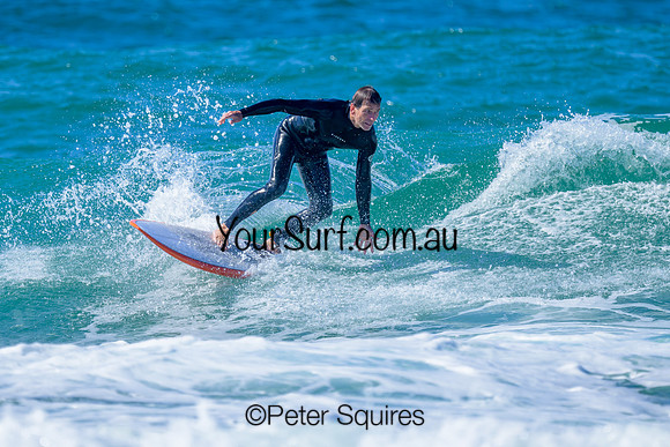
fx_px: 19546
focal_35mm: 1050
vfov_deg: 1.3
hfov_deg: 2.0
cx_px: 307
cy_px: 160
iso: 400
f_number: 6.3
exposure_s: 1/2000
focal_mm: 800
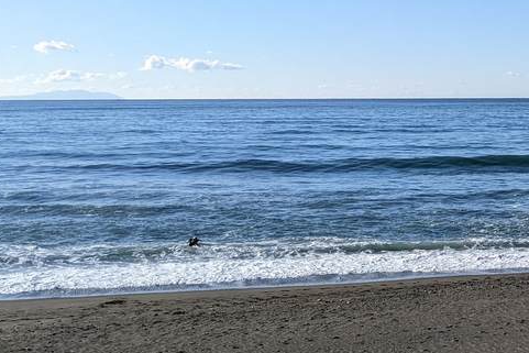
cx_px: 564
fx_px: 1029
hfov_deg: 26.8
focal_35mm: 70
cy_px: 134
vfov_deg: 19.4
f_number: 1.73
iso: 71
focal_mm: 4.38
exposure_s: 1/4695
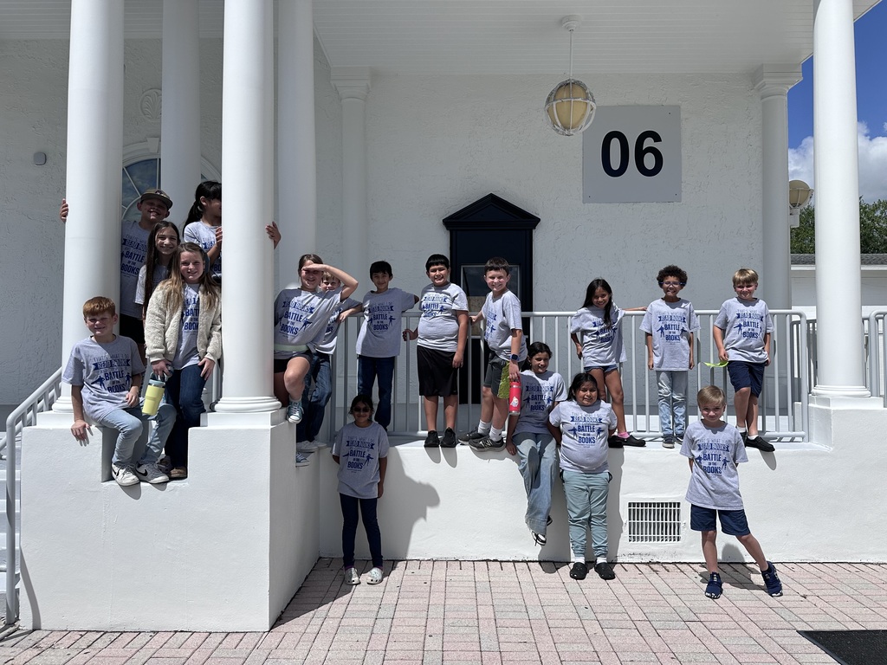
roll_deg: -0.3
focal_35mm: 24
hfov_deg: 71.6
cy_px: 332
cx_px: 444
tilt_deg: +1.4
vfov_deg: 56.8
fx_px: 615
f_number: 1.78
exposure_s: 1/10753
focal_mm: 6.86
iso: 80
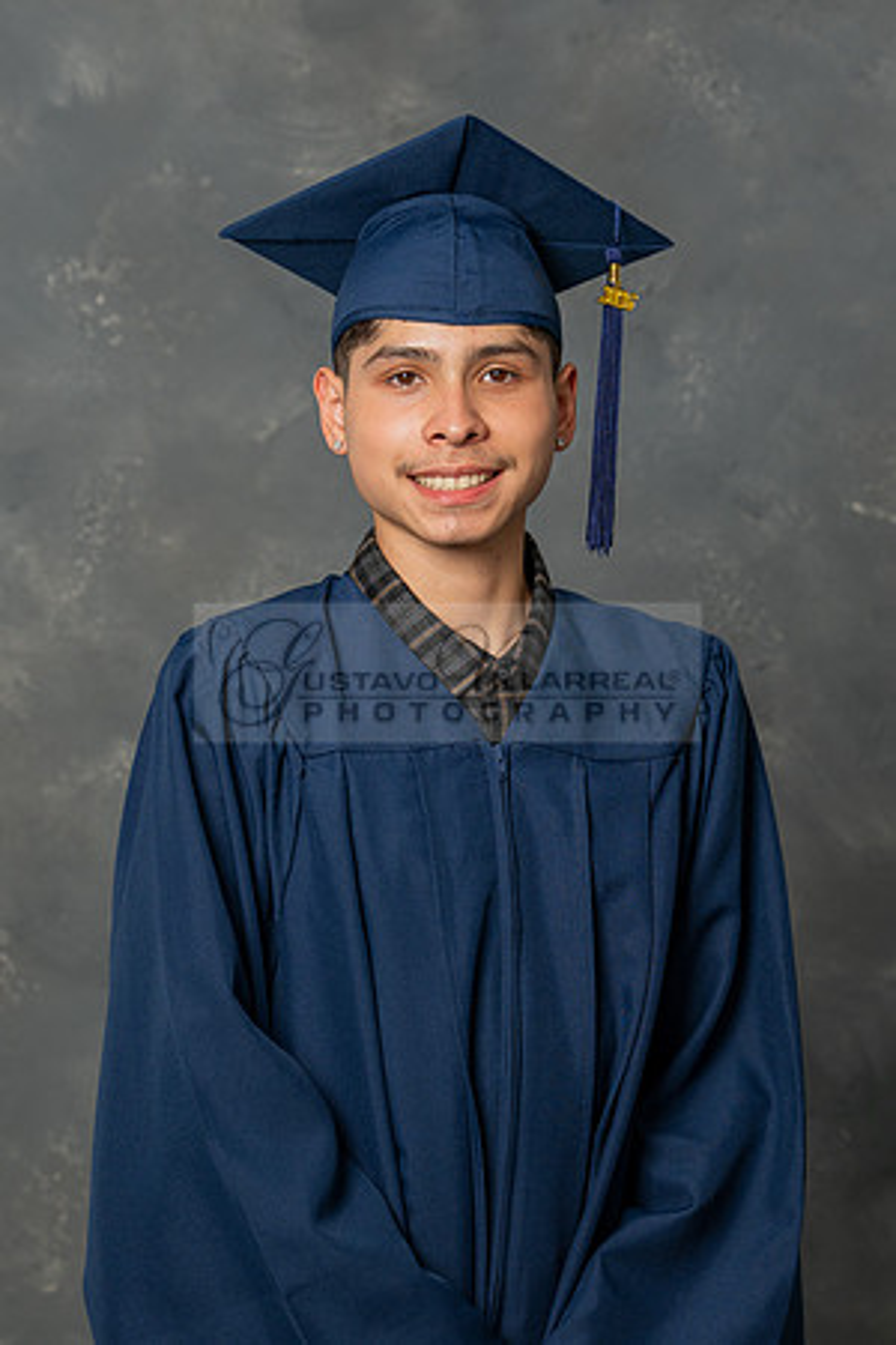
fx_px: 4164
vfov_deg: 18.3
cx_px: 569
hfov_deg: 12.3
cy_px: 673
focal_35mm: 112
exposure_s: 1/200
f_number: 4.5
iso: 200
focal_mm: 70
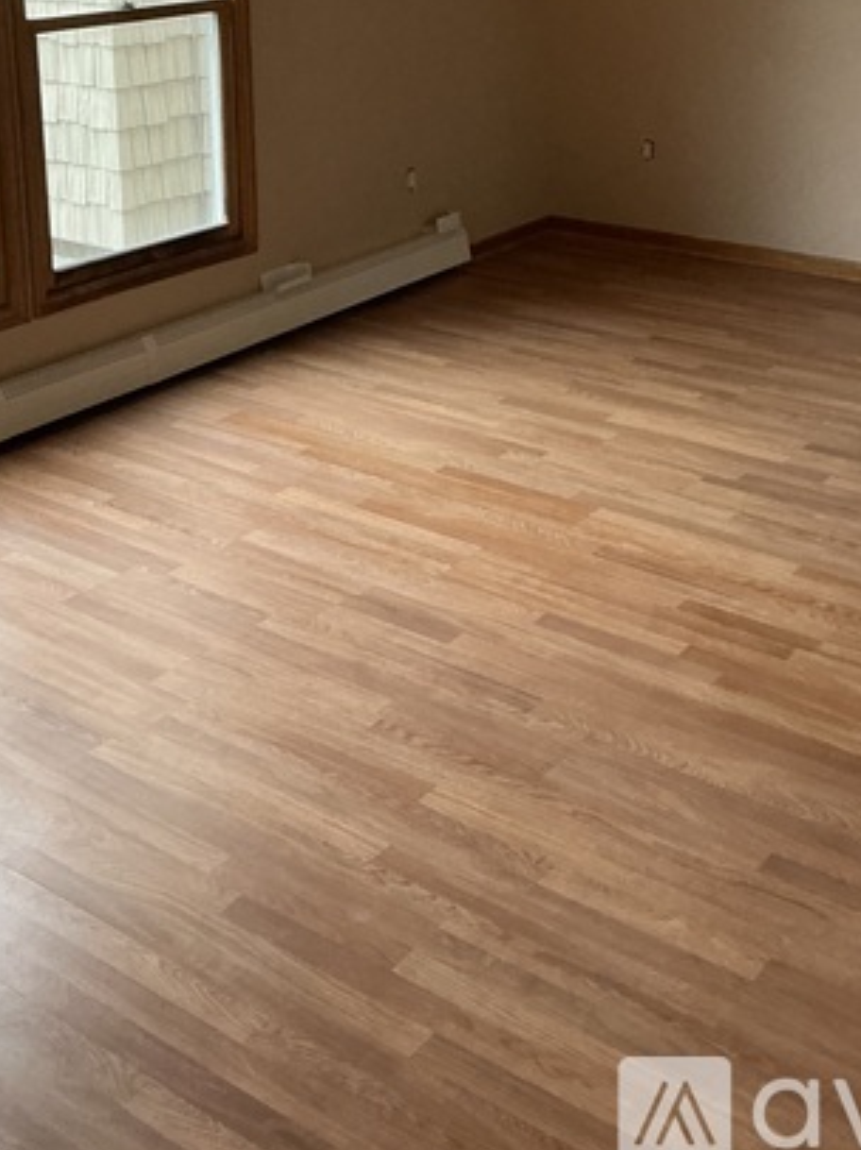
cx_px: 368
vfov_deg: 39.6
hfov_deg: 31.4
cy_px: 225
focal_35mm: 46
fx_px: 1527
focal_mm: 3
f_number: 1.8
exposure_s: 1/60
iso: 125
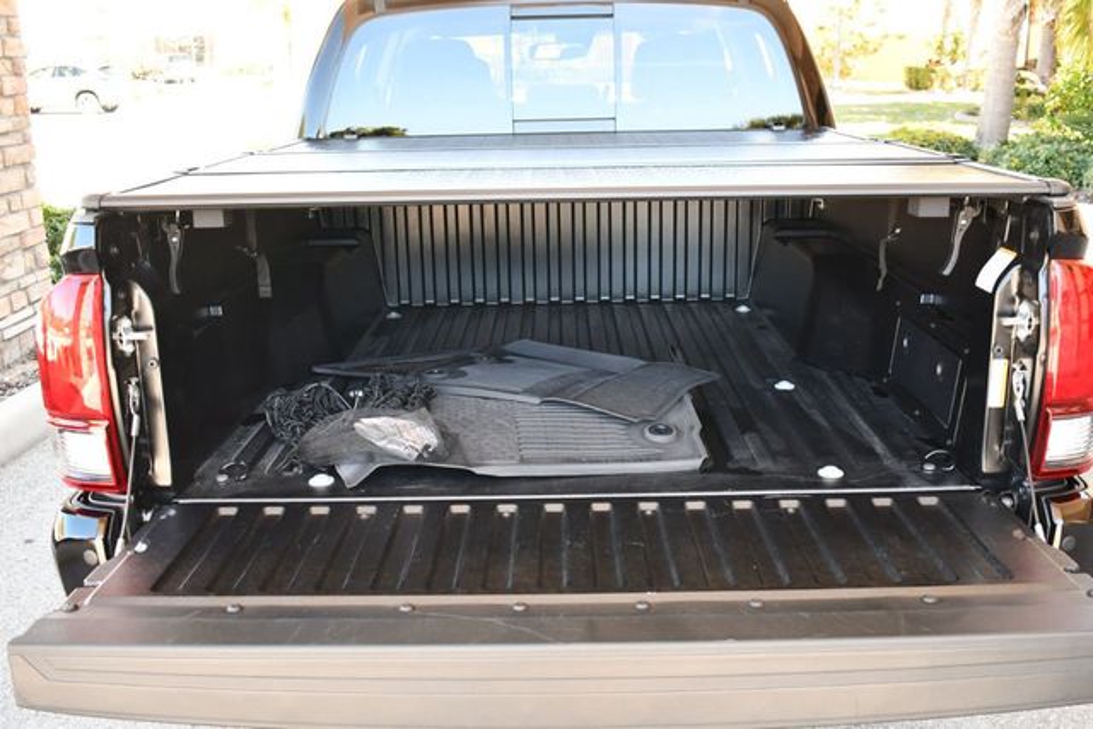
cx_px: 546
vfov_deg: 36.9
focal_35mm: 36
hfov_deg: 53.1
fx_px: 1093
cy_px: 364
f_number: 3.5
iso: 800
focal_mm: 18
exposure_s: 1/200
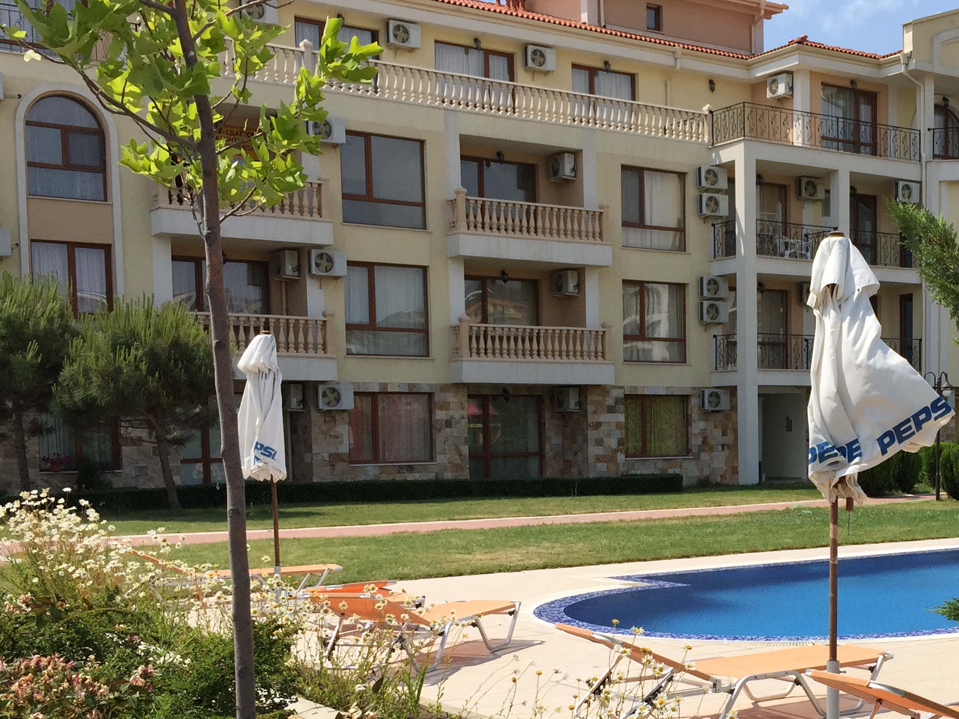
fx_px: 1441
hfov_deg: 35.5
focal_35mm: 52
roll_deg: +0.4
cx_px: 781
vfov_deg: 27.6
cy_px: 553
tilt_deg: -6.7
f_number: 2.2
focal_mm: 4.15
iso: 32
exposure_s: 1/2475
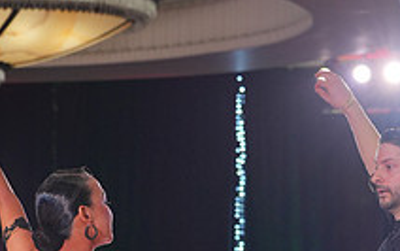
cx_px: 227
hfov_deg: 10.7
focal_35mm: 195
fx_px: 2128
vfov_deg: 6.6
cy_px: 440
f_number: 4
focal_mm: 70
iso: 1000
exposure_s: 1/400
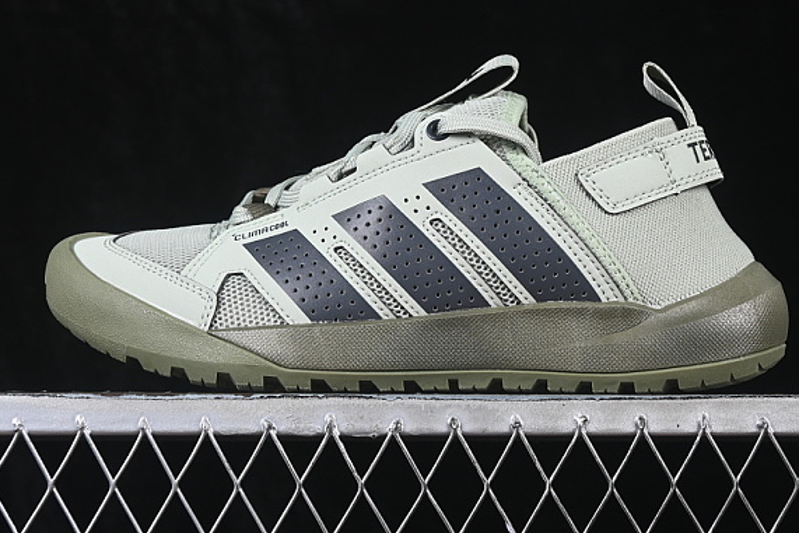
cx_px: 432
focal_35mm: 105
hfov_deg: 19.4
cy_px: 163
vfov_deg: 13.0
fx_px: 2331
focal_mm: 50
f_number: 7.1
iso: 160
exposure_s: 1/80
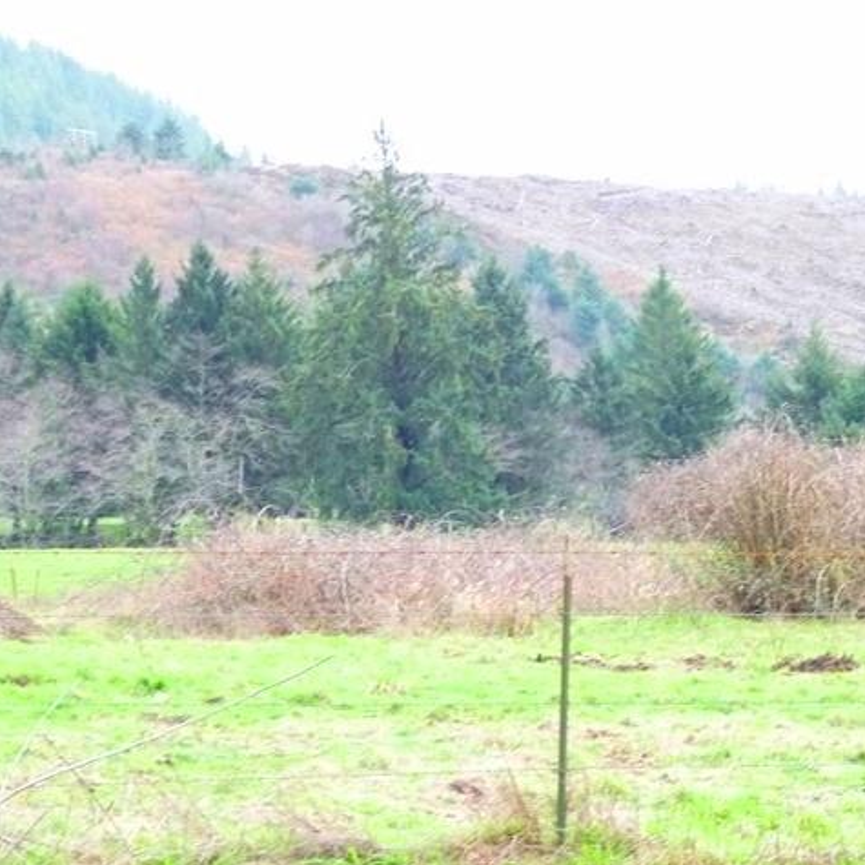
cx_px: 523
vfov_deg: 11.6
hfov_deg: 11.6
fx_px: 4241
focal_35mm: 150
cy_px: 435
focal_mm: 22.6
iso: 400
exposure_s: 1/60
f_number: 3.6
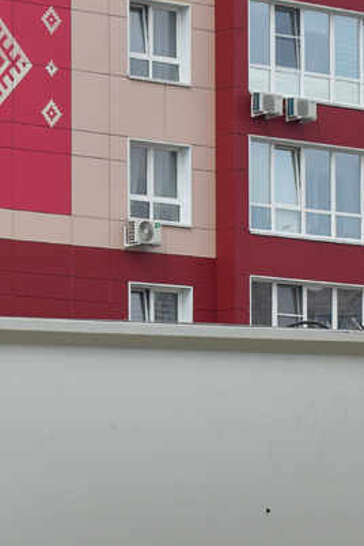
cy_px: 418
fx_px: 3124
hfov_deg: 6.6
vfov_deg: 10.0
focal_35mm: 206
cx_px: 0
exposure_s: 1/1000
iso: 400
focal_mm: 46
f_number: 8
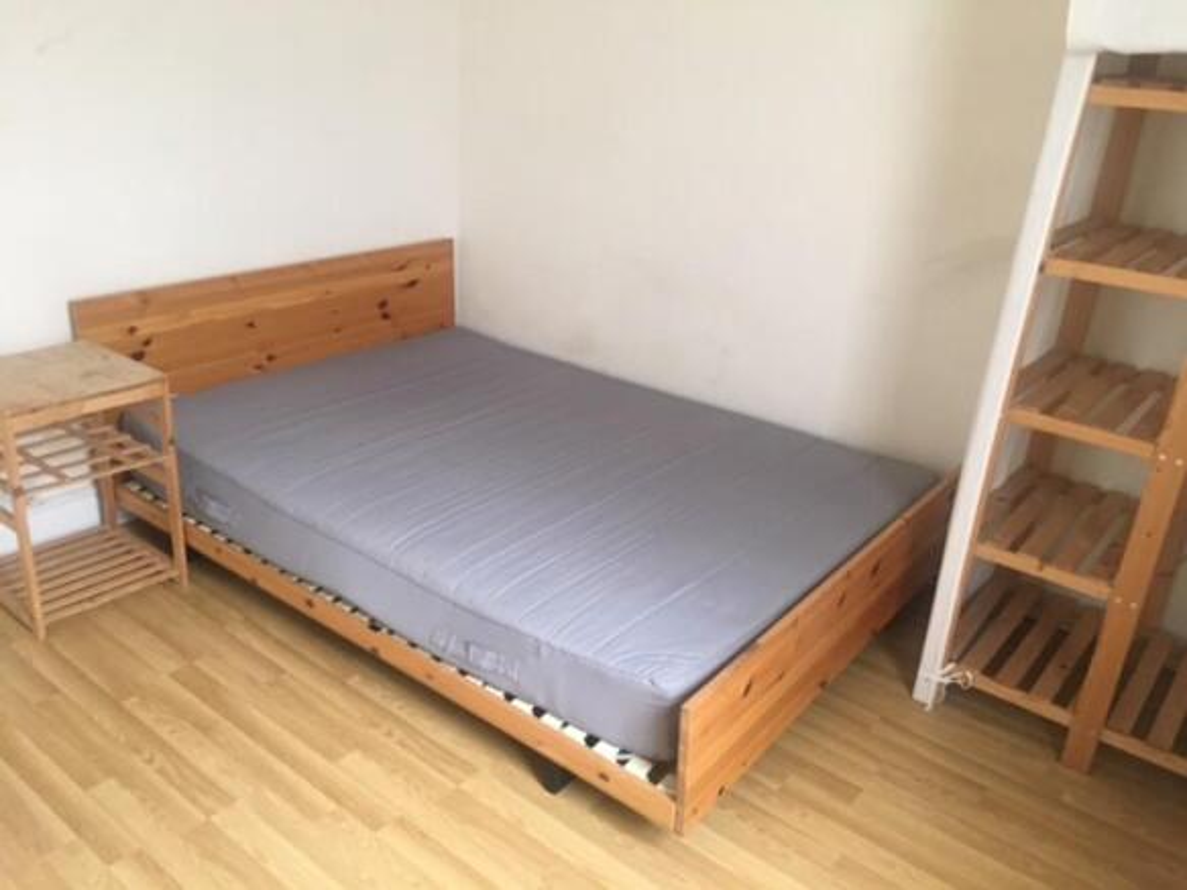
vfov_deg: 48.2
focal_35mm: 29
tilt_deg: -22.6
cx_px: 594
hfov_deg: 61.7
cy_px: 445
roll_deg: -3.4
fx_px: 994
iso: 160
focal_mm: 4.15
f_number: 2.2
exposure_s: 1/33
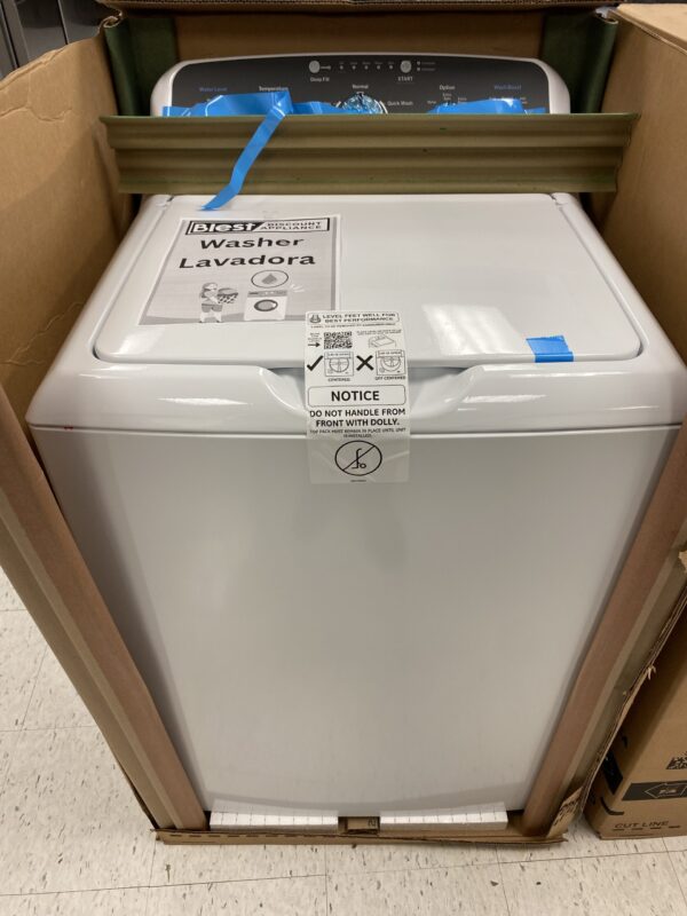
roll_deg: -0.3
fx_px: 688
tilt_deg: -40.4
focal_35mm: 26
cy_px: 458
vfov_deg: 67.3
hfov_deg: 53.1
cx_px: 344
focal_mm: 4.25
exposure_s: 1/66
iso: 80
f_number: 1.8
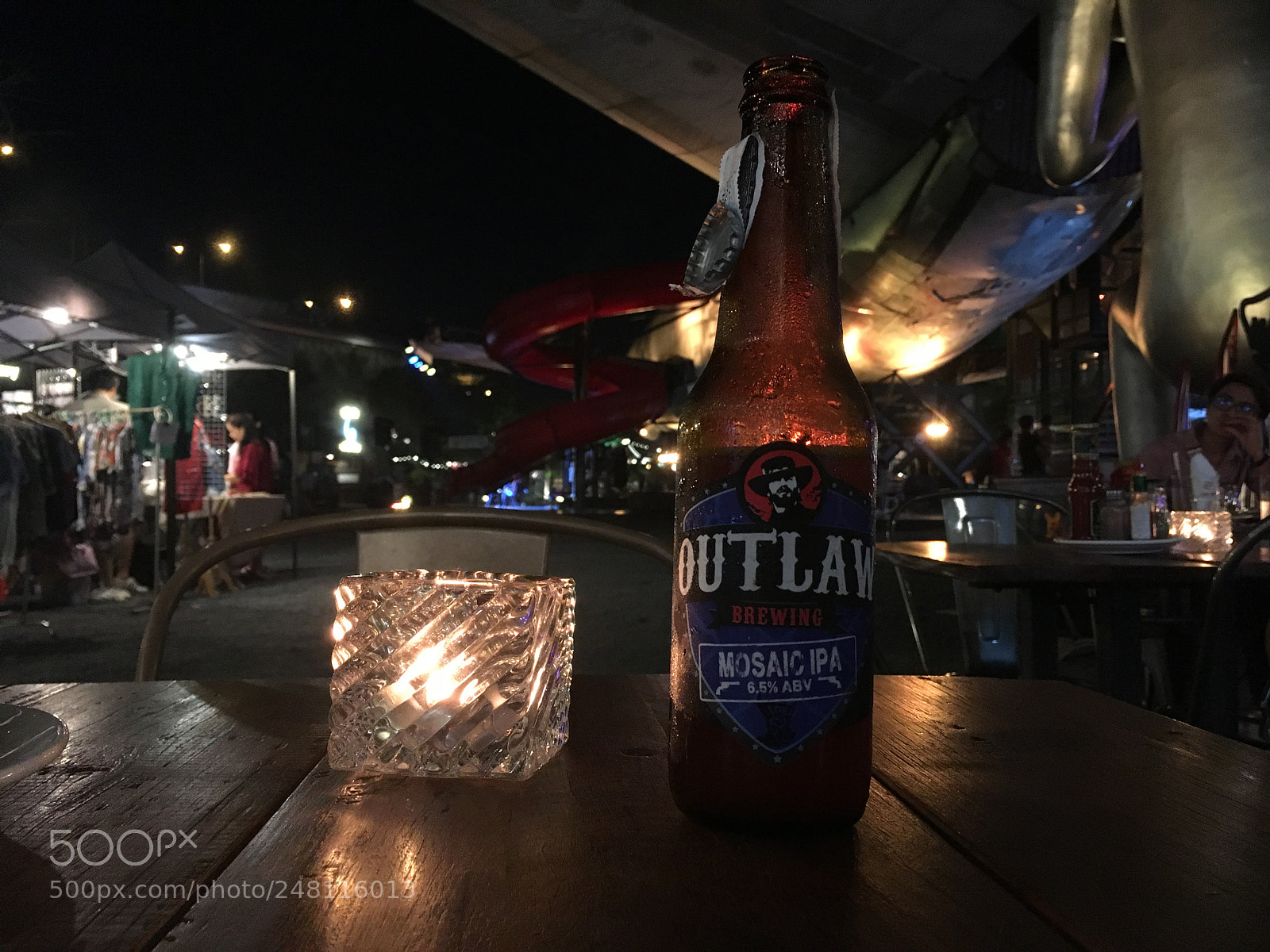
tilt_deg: +0.6
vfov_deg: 48.2
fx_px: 1064
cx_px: 635
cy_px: 476
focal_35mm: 29
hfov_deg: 61.7
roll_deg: +0.3
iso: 200
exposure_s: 1/17
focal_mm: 4.15
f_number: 2.2
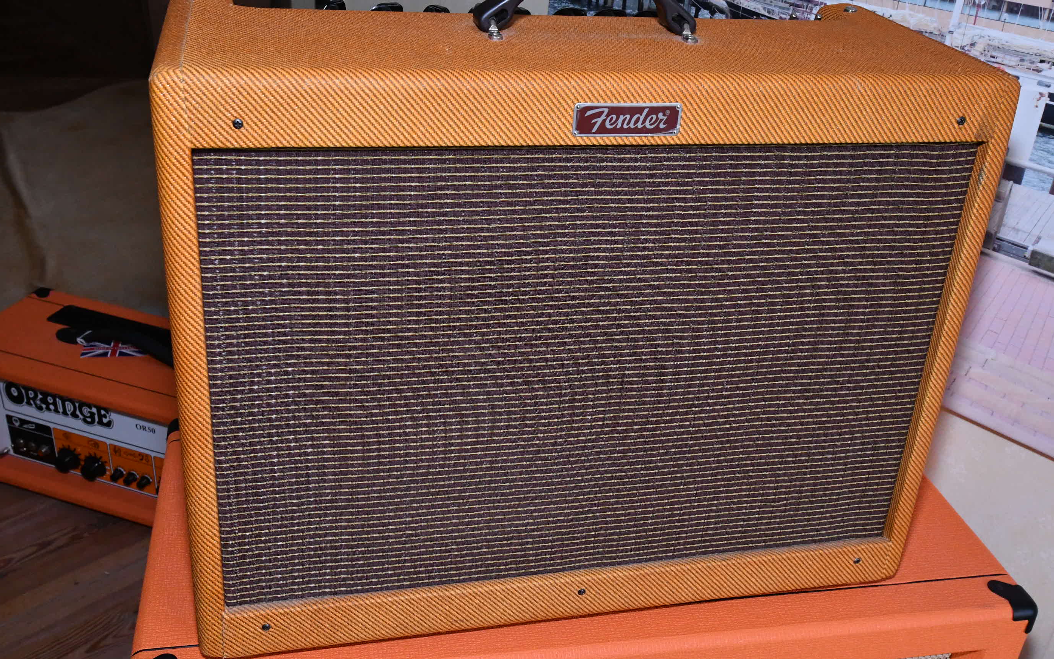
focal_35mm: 37
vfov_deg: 34.4
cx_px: 526
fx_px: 1063
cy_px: 306
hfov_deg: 52.8
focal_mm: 24
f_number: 10
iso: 4000
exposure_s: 1/60
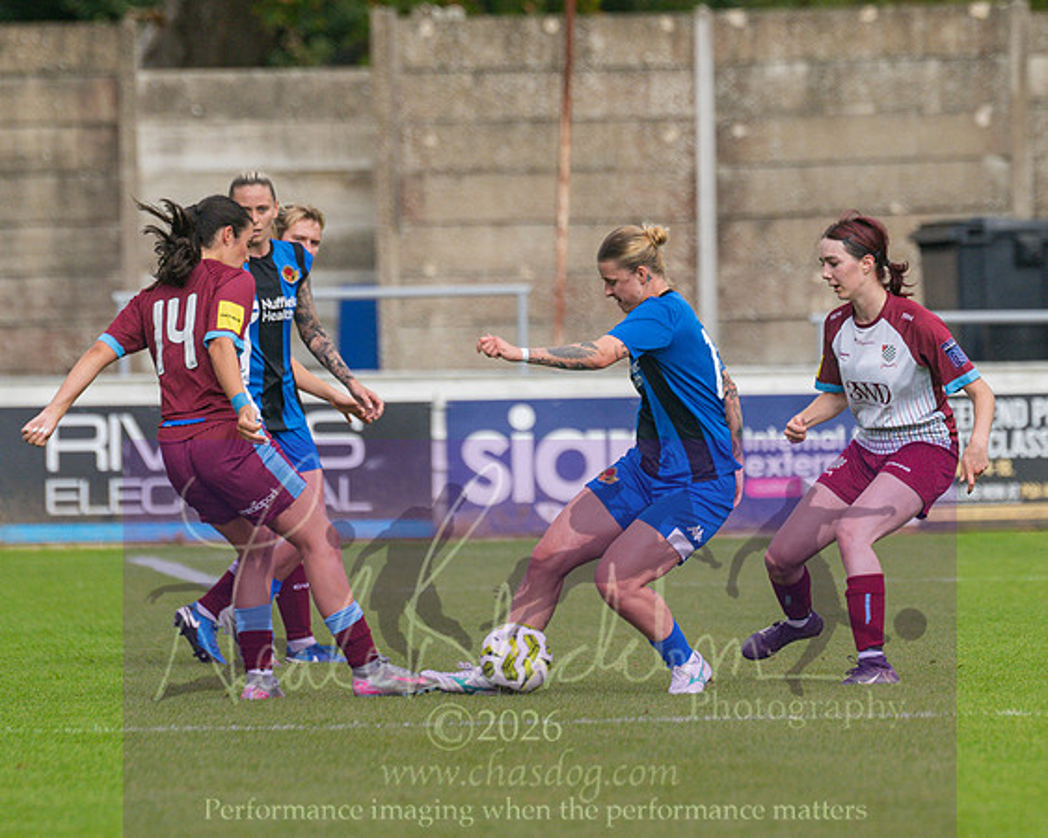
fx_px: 21616
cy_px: 297
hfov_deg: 2.8
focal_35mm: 697
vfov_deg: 2.2
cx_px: 761
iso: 400
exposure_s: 1/1000
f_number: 4
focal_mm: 300
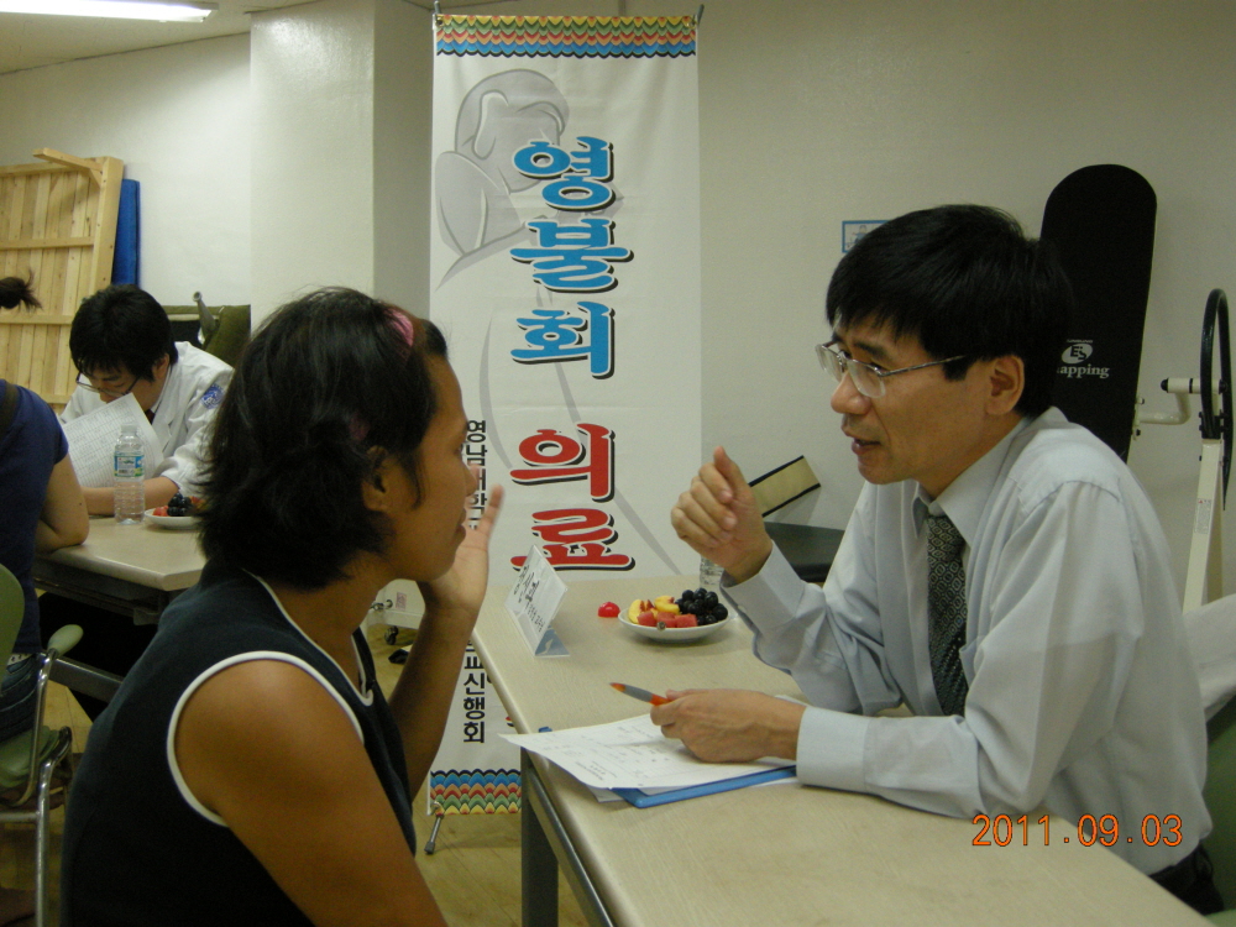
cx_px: 618
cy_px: 464
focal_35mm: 40
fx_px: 1428
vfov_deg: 36.0
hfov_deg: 46.8
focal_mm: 8.5
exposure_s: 1/63.5
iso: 307
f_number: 2.9
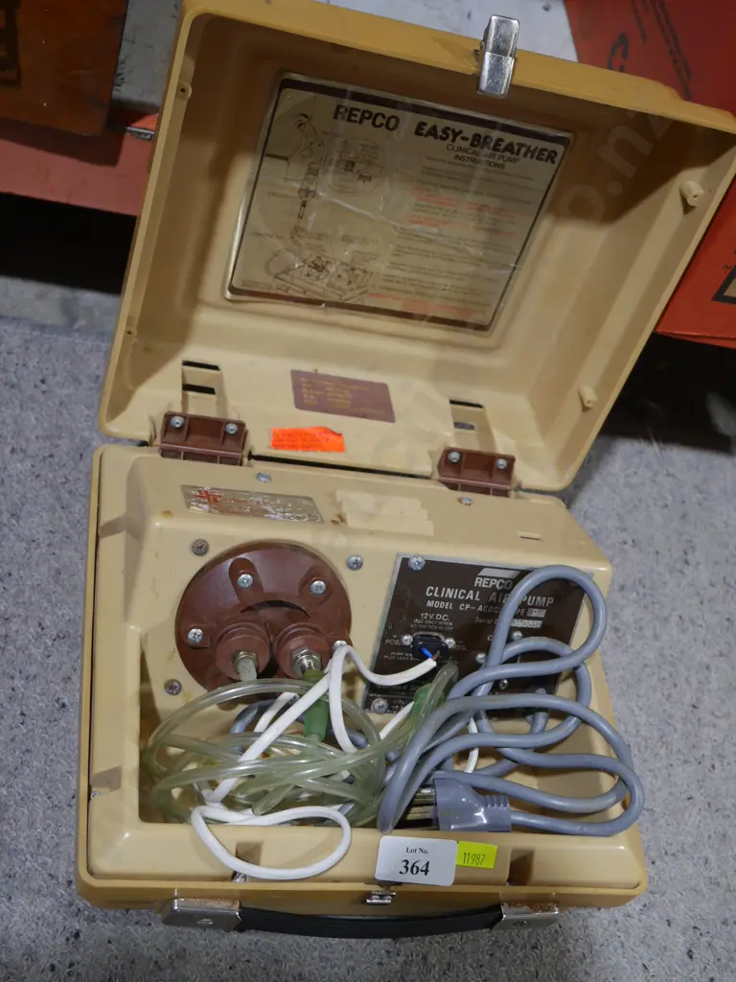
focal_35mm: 46
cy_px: 491
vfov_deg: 41.2
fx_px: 1304
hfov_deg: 31.5
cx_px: 368
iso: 500
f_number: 5.1
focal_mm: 23
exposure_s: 1/60
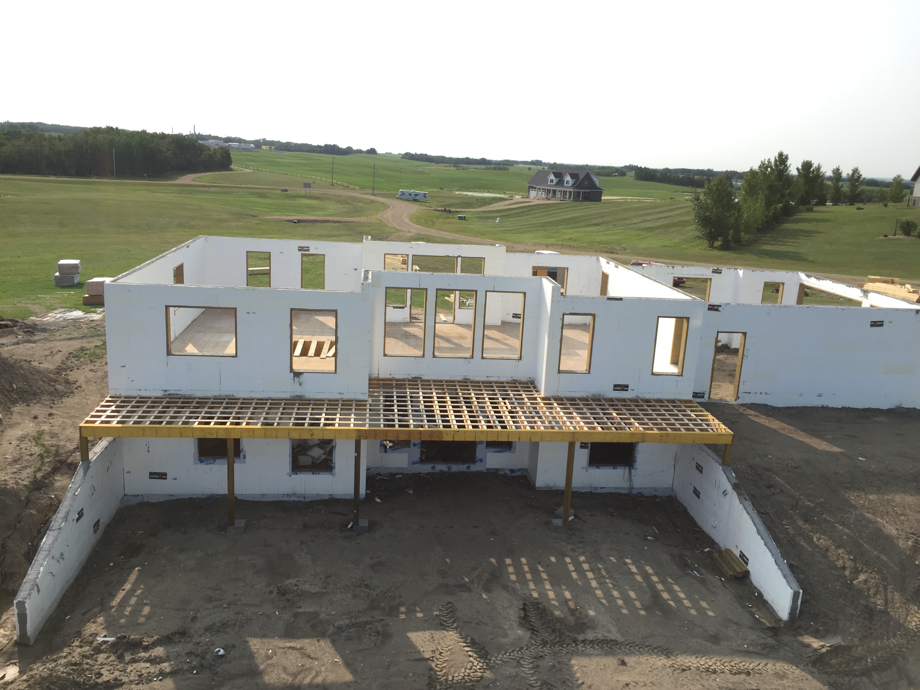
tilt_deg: -13.6
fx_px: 771
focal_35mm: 29
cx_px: 460
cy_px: 345
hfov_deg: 61.7
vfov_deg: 48.2
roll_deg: -3.9
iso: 32
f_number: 2.2
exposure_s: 1/1236
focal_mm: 4.15
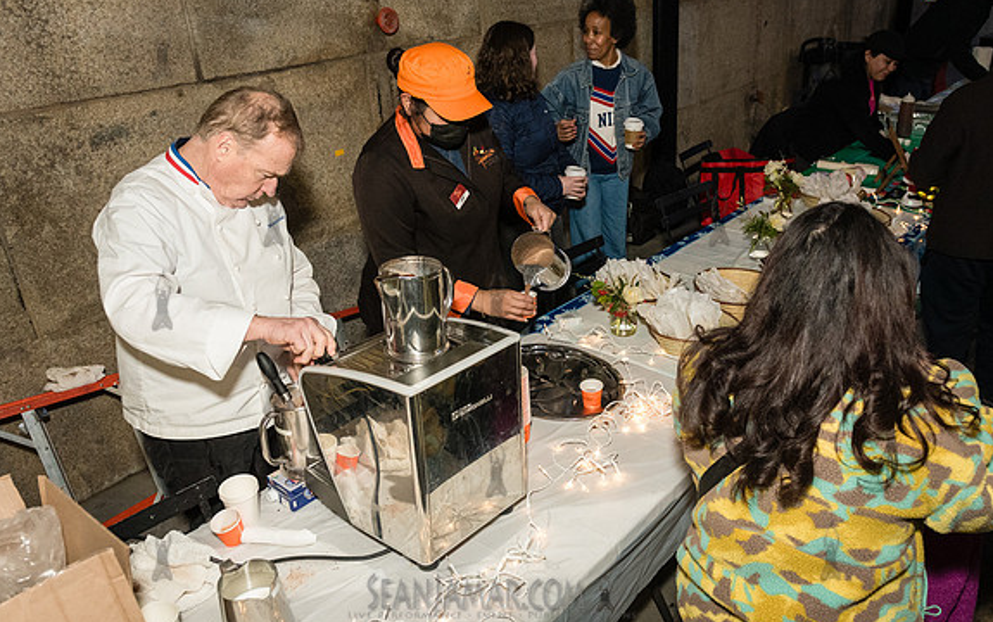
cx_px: 546
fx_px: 785
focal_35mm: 29
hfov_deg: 64.5
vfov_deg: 43.2
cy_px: 294
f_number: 3.5
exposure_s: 1/160
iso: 4000
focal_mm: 24
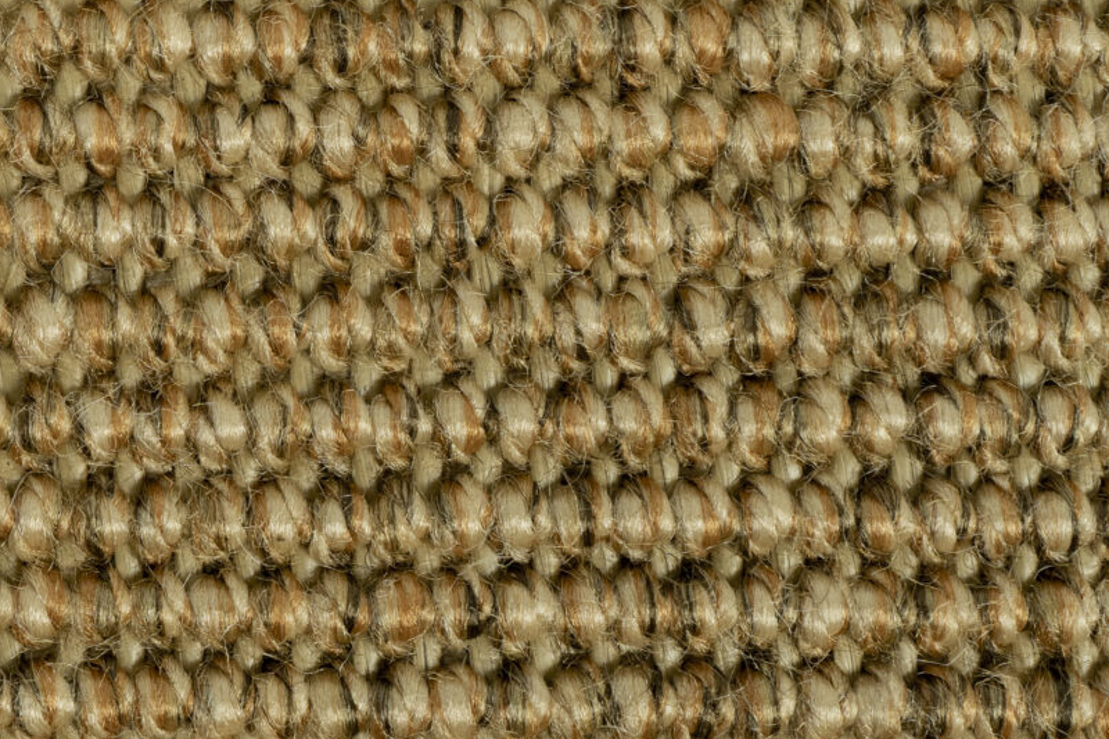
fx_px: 2979
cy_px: -31
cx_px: 8
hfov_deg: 20.4
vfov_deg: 13.9
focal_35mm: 97
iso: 800
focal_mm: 40.3
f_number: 7.1
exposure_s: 1/60
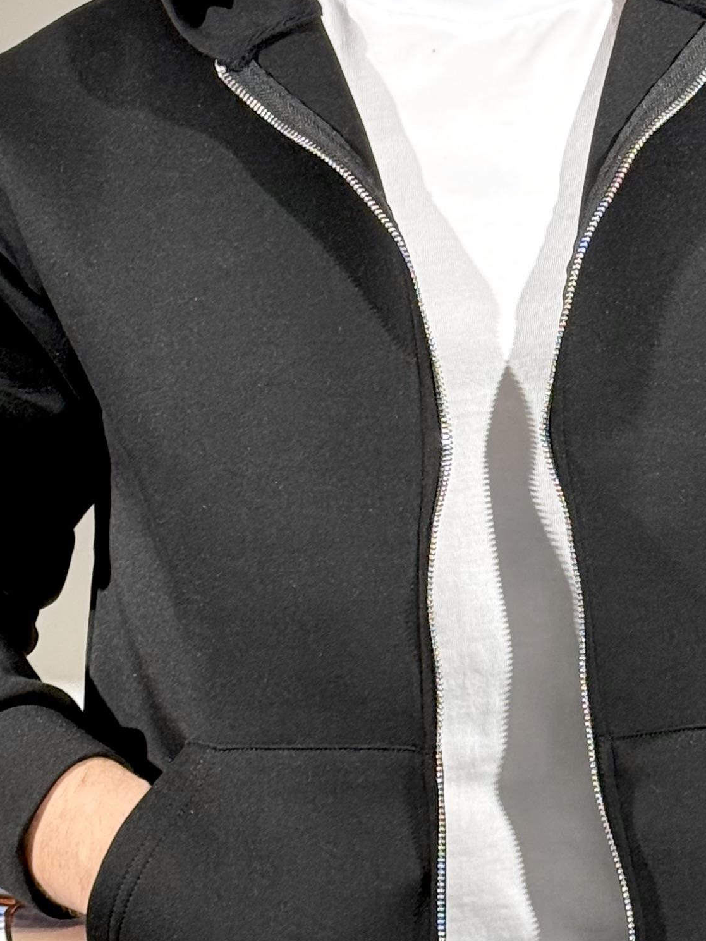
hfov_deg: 11.4
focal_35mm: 130
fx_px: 3535
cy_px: 469
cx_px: 559
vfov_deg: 15.2
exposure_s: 1/100
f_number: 1.78
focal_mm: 6.76
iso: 125
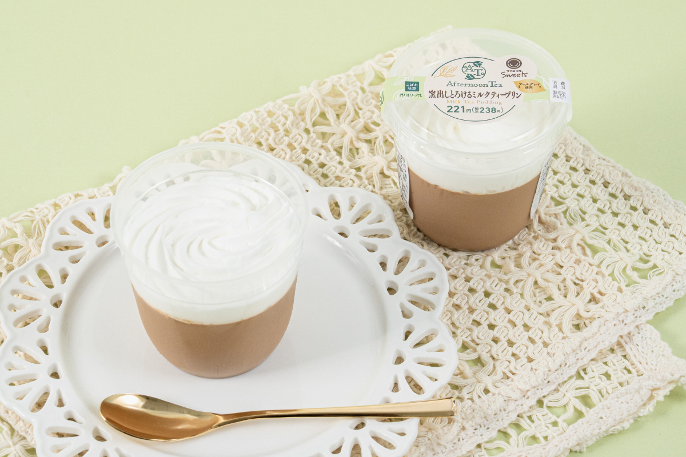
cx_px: 343
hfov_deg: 28.8
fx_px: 1334
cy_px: 228
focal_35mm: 70
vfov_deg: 19.5
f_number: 13
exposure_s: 1/80
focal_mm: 70
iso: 2000
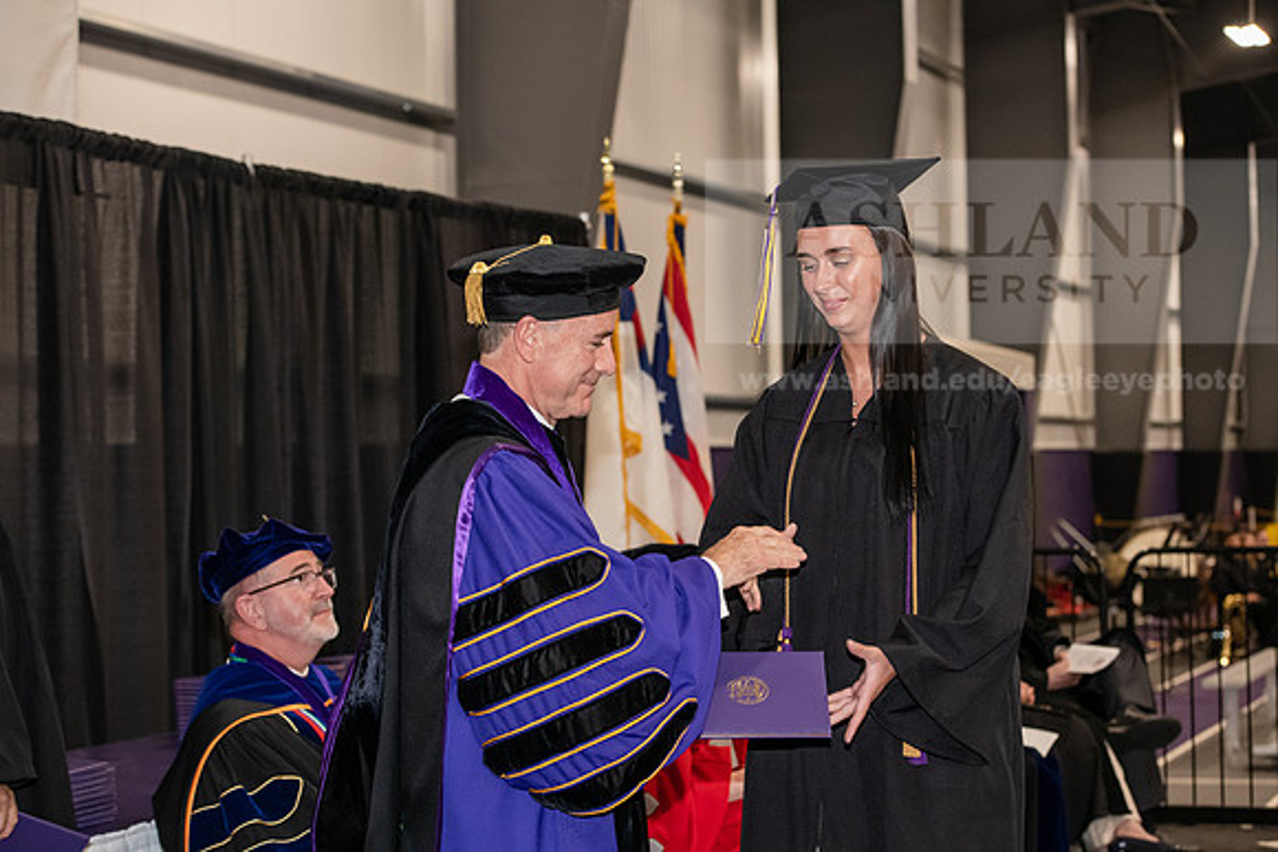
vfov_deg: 19.5
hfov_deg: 28.8
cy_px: 426
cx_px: 639
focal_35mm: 70
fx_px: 2485
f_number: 5
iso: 2500
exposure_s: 1/200
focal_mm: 70
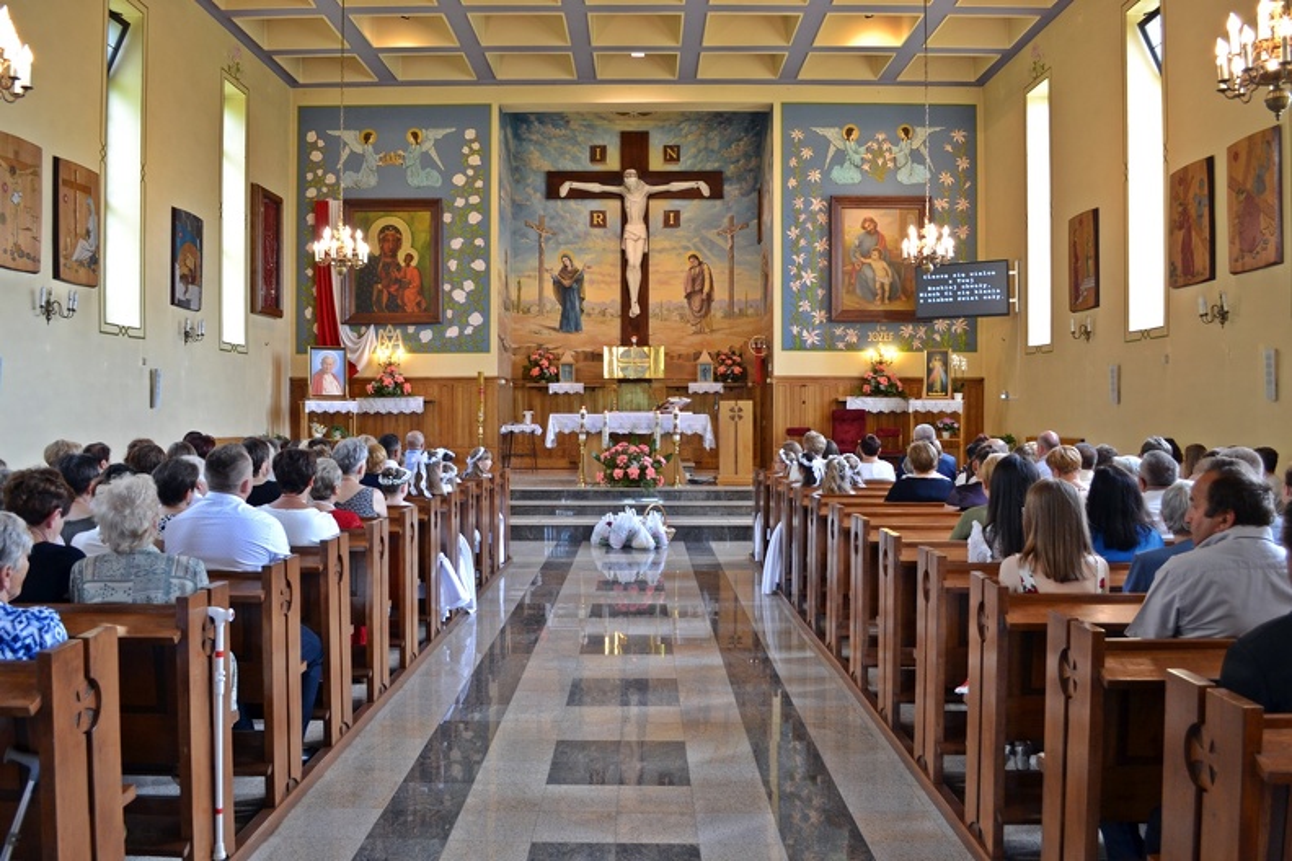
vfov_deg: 47.9
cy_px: 430
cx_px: 646
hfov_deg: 67.4
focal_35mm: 27
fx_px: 969
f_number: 5
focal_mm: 18
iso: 400
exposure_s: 1/15
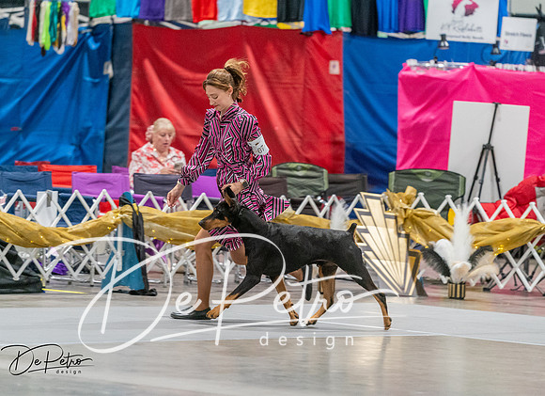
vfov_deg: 5.8
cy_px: 177
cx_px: 248
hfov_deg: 8.0
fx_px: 3917
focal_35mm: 252
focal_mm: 200
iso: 6400
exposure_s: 1/250
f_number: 2.8
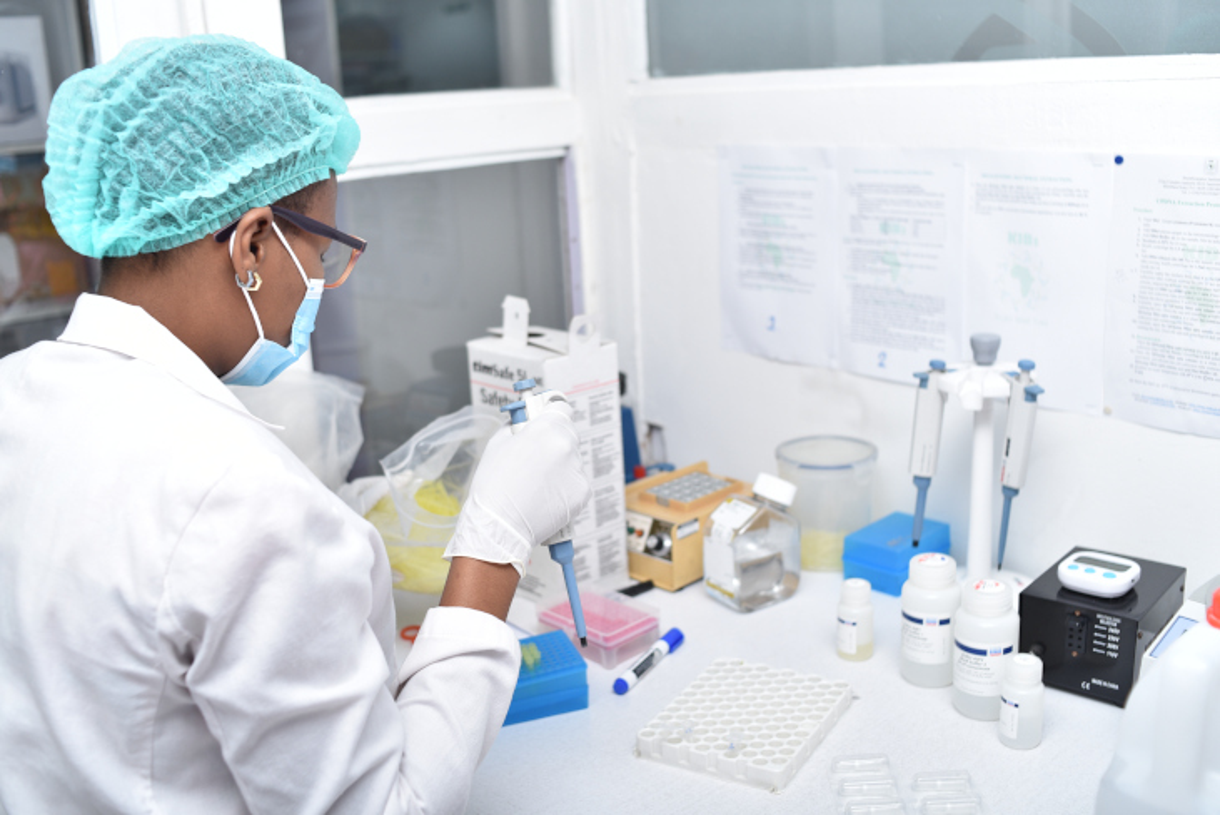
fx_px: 1187
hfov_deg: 54.4
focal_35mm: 35
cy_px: 408
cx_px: 610
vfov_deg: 37.9
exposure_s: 1/200
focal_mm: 35
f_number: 2.5
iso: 200
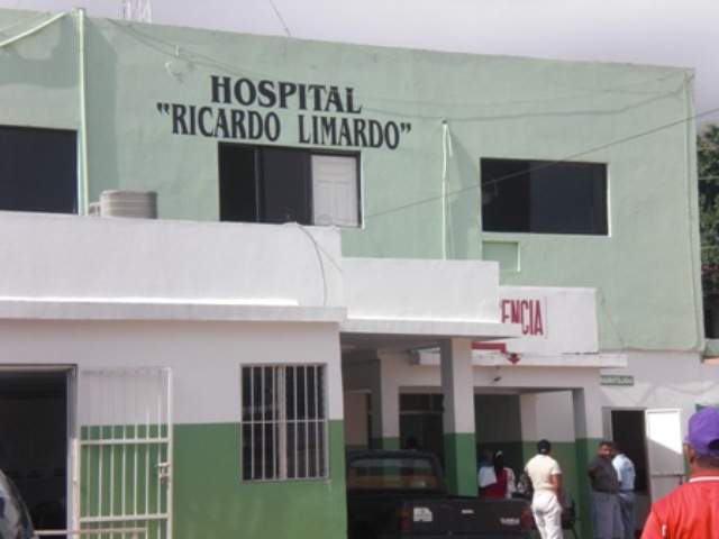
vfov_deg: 14.8
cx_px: 360
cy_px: 270
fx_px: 2077
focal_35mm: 100
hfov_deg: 19.6
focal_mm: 16.51
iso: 64
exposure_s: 1/500
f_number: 5.4
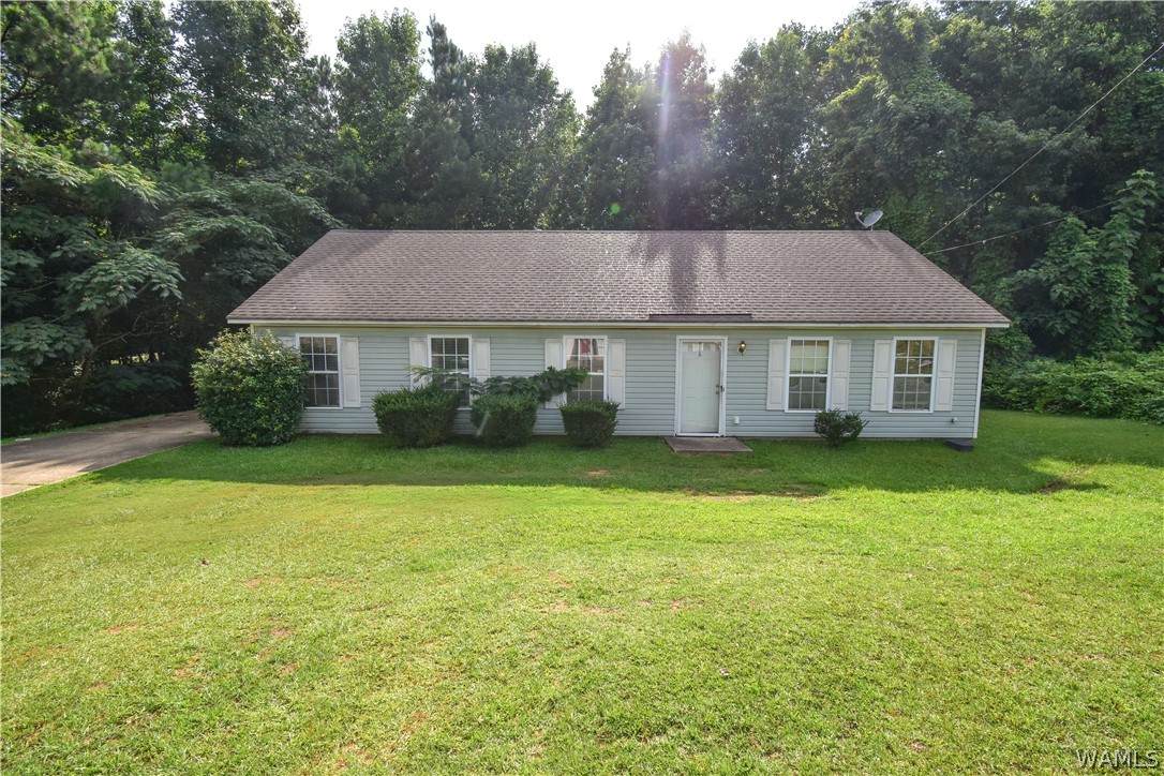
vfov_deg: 77.3
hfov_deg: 100.4
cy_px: 388
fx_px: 485
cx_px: 582
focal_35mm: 15
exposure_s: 1/250
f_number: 10
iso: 400
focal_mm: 10
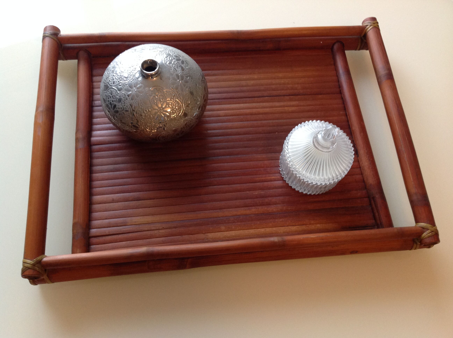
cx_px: 226
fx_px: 457
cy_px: 169
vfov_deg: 40.6
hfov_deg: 52.7
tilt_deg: -66.2
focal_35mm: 35
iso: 160
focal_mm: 4.28
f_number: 2.4
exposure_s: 1/17
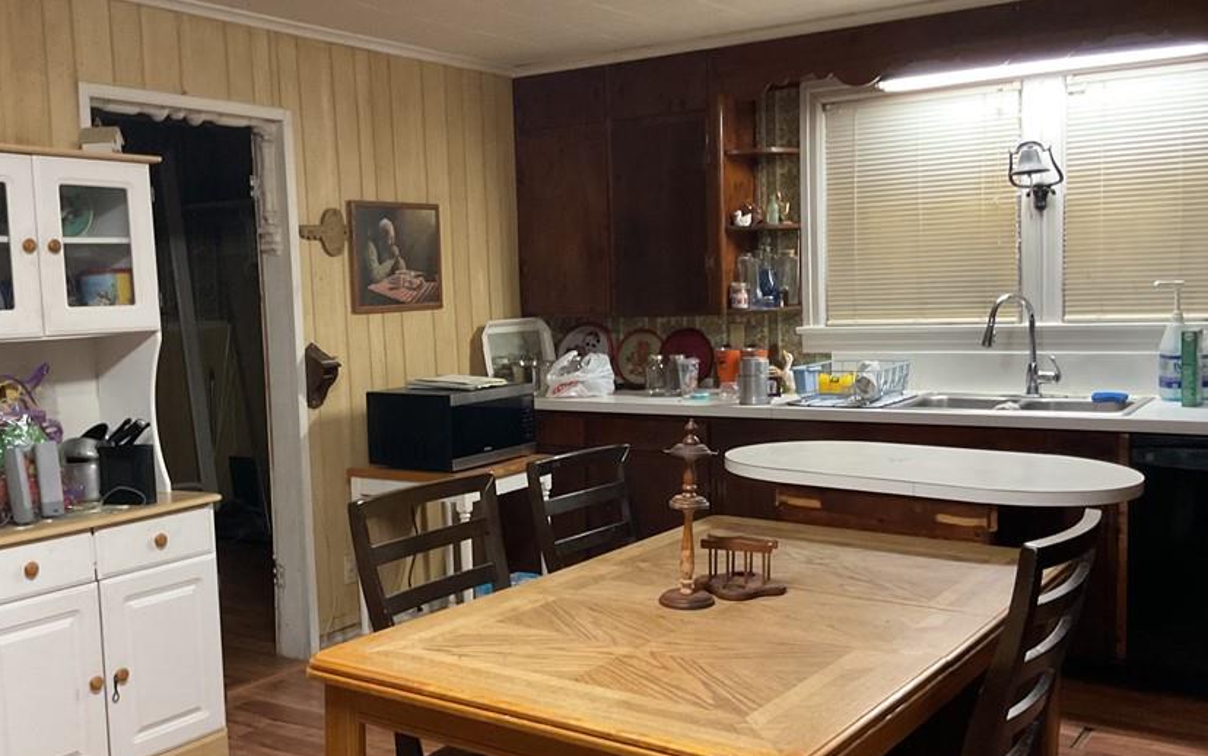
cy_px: 397
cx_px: 554
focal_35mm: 38
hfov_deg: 51.5
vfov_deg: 33.6
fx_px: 1251
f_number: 1.8
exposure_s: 1/30
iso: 320
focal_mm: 3
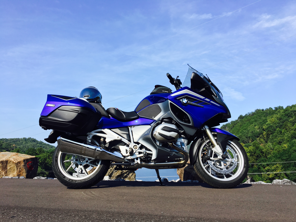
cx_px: 148
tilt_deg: +10.8
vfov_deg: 48.2
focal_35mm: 29
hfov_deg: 61.7
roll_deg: +2.1
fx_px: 248
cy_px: 111
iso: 25
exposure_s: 1/1083
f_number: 2.2
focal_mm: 4.15
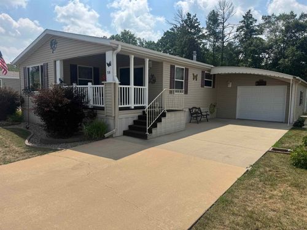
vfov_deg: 56.8
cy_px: 115
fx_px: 213
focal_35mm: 24
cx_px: 154
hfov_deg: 71.6
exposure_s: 1/6410
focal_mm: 6.76
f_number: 1.78
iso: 80
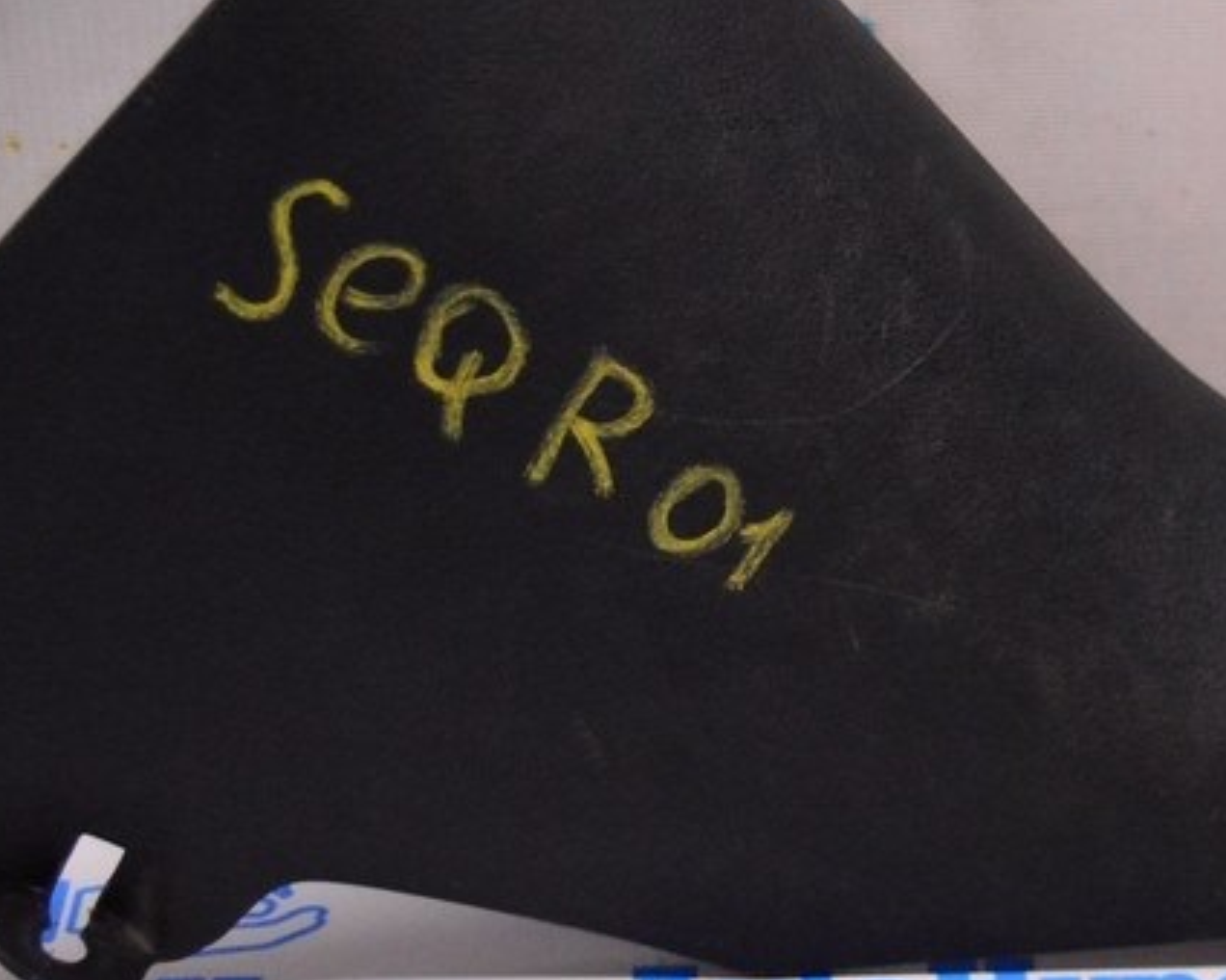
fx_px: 3700
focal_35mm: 102
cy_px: 400
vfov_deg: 15.1
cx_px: 746
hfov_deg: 18.8
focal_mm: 30
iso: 3200
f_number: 4.2
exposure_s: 1/400
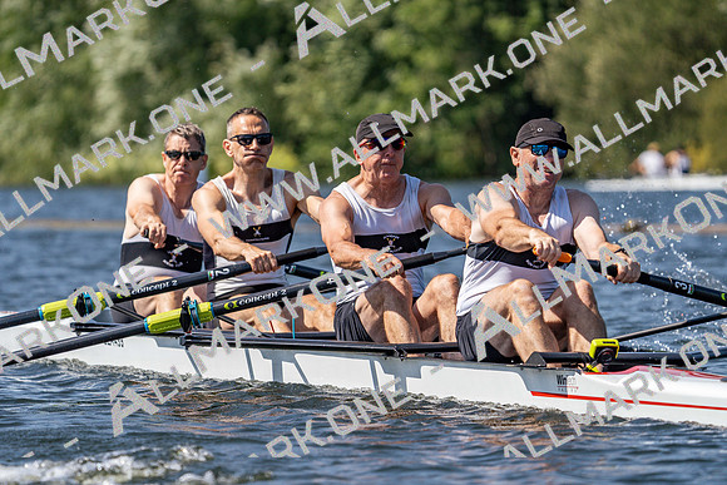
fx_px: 6544
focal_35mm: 324
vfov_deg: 4.2
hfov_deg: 6.4
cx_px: 364
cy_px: 242
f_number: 5.6
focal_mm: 324
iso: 250
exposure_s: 1/2000
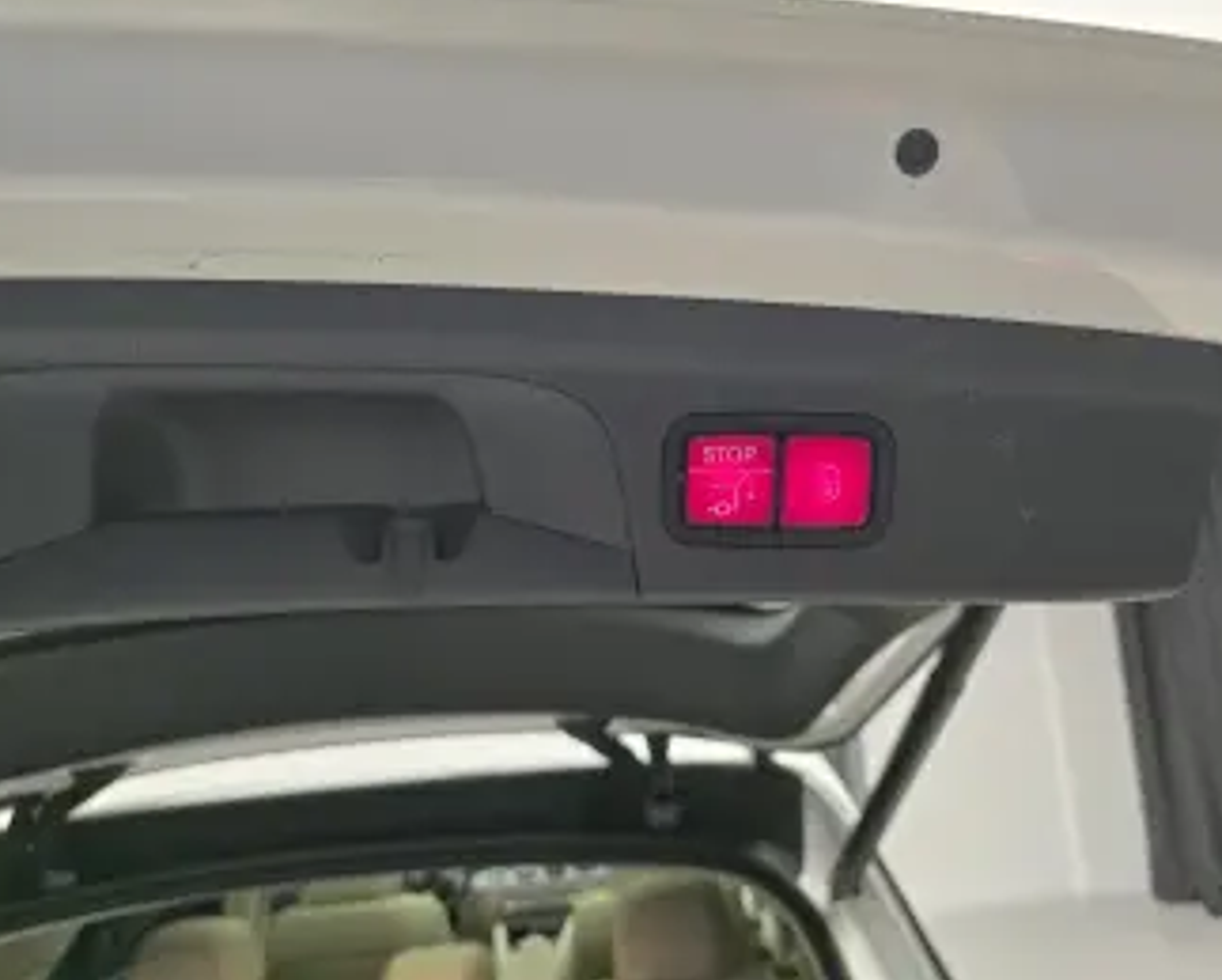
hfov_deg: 68.0
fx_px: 905
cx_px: 643
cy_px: 473
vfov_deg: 56.8
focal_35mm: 25
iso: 200
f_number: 1.7
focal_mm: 6.3
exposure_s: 1/180
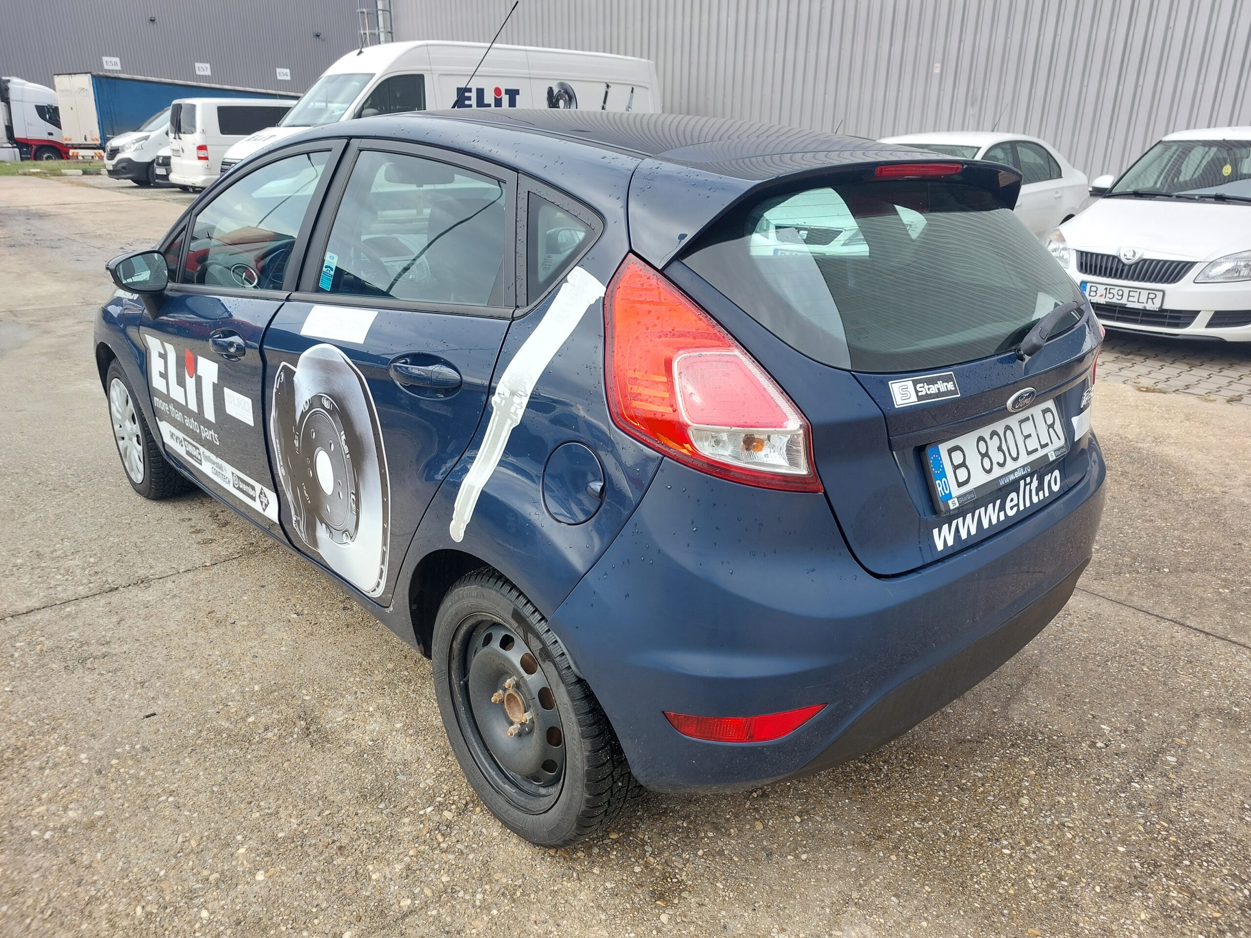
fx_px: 903
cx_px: 626
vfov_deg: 54.9
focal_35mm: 25
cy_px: 469
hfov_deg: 69.4
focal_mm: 5.23
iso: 25
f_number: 1.8
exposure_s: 1/168
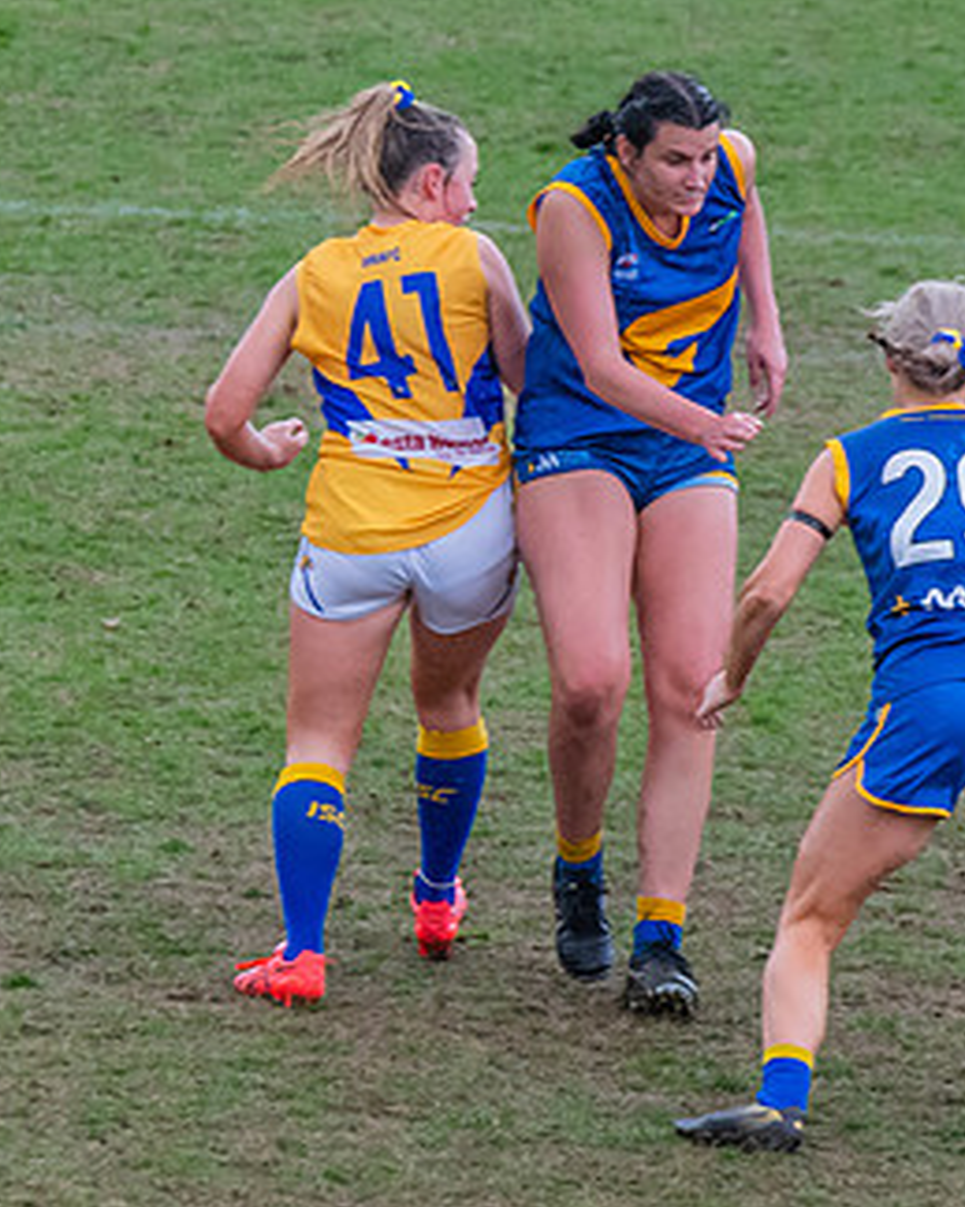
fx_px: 26609
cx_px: 1034
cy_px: 304
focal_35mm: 745
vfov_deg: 2.6
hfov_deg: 2.1
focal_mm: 250
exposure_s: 1/1600
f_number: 5.6
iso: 2000
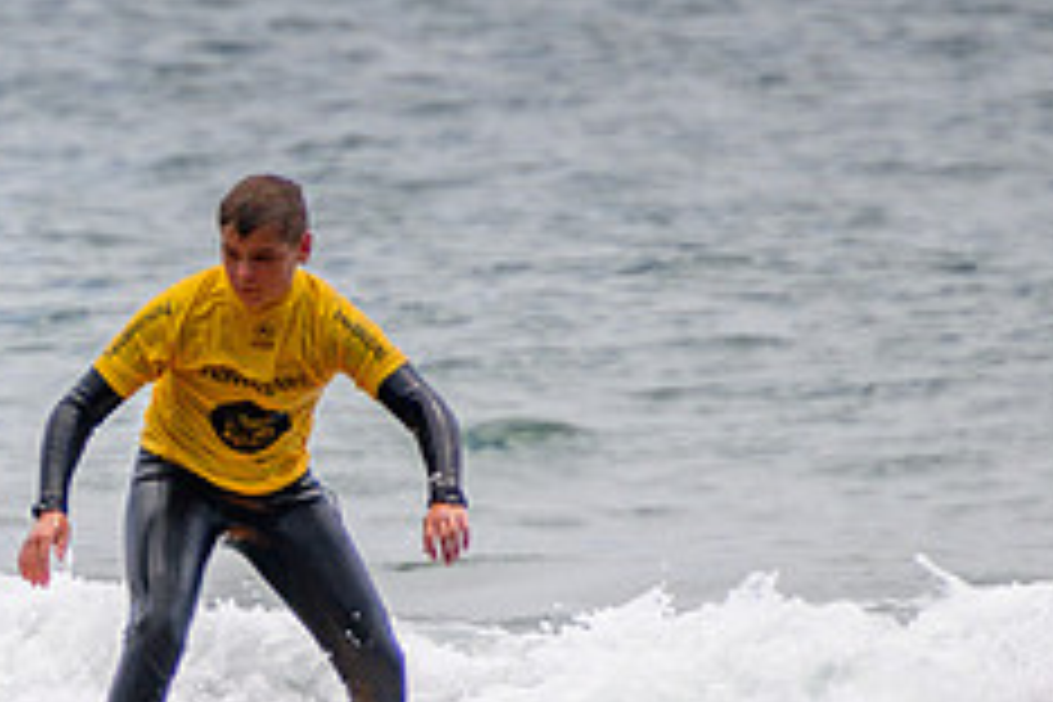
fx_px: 39894
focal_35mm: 1364
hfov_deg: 1.5
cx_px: -371
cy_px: 660
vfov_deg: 1.0
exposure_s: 1/2000
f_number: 5.6
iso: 200
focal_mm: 400
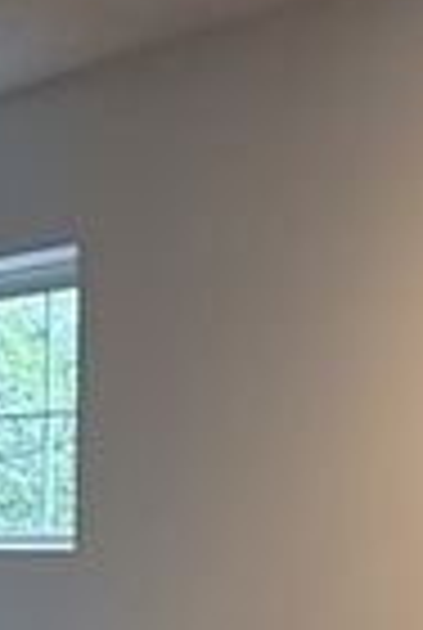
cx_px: 486
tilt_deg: -7.0
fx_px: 1964
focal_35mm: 112
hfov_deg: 12.1
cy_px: 918
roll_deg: -2.4
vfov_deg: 16.7
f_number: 2.2
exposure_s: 1/120
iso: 160
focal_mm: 2.22
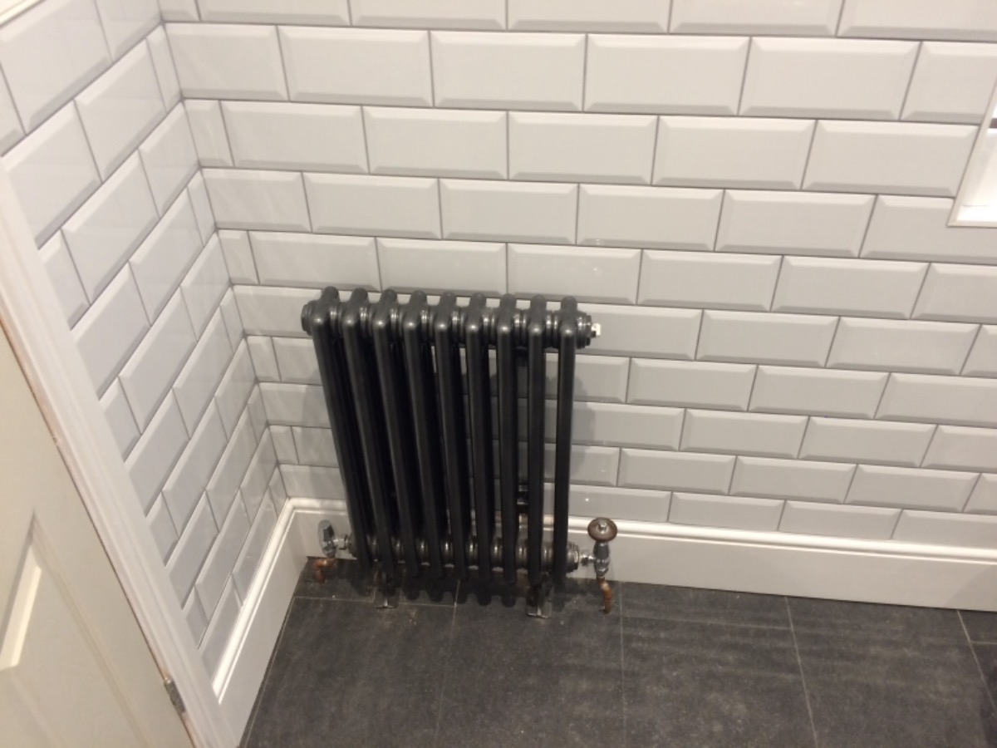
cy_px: 374
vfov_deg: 48.2
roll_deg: -0.6
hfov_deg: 61.7
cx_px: 498
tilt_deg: -38.3
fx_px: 835
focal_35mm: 29
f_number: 2.2
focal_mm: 4.15
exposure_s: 1/33
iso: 100
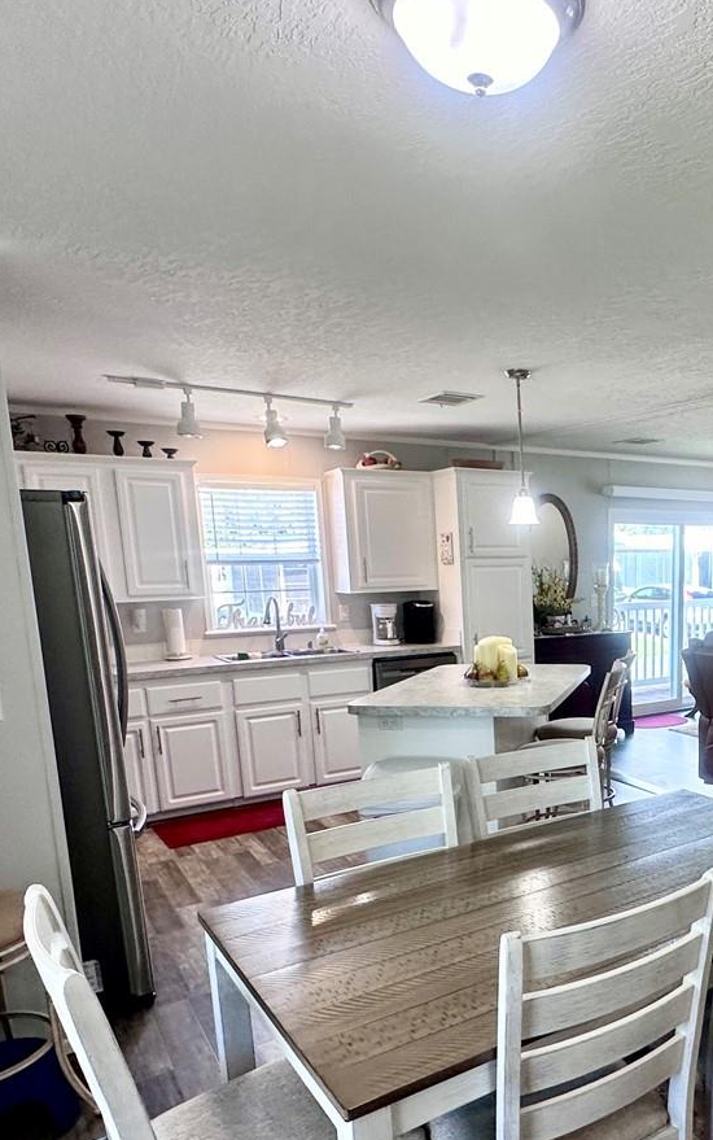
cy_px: 700
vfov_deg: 67.5
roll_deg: -0.3
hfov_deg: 42.4
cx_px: 635
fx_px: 839
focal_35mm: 27
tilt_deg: -9.1
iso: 160
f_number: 2.2
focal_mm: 2.22
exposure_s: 1/120
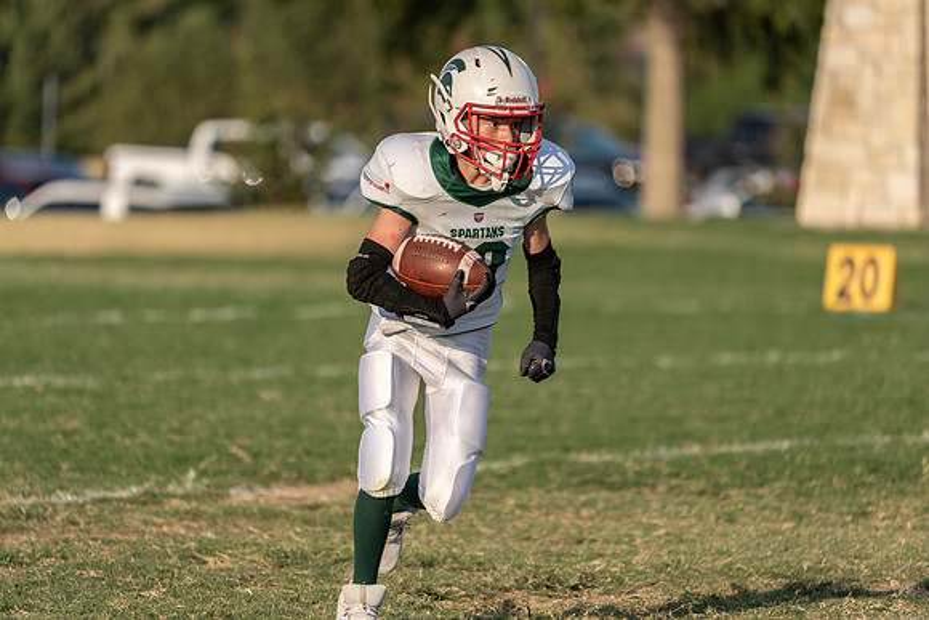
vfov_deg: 3.5
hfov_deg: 5.2
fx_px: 10169
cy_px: 310
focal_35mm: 394
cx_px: 464
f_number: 5.6
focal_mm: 394
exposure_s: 1/1600
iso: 400
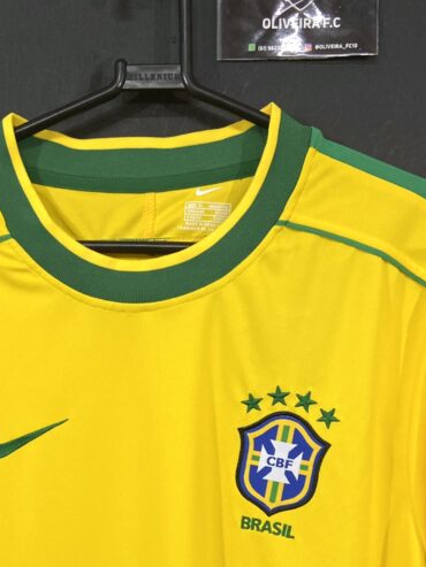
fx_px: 886
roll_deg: +1.5
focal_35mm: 54
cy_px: 551
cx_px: 157
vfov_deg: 33.0
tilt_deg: -8.9
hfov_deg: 26.9
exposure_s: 1/60
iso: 64
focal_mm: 4.25
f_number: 1.8
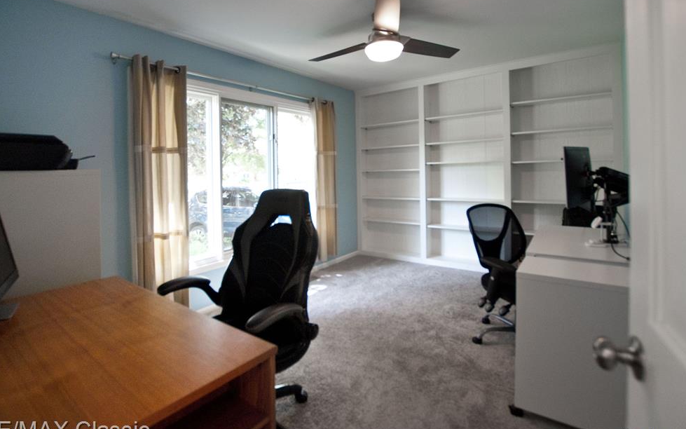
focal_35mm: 16
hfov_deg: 97.8
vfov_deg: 71.2
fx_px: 299
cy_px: 207
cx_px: 334
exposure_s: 1/60
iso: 800
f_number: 3.5
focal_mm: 10
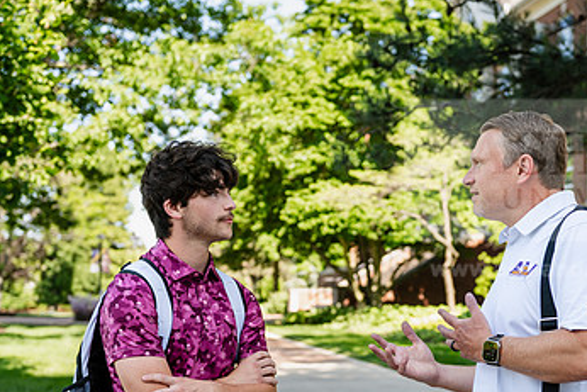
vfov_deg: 20.1
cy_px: 305
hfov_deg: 30.0
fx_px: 1093
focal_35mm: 67
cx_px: 353
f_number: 3.2
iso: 80
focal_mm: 40
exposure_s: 1/200
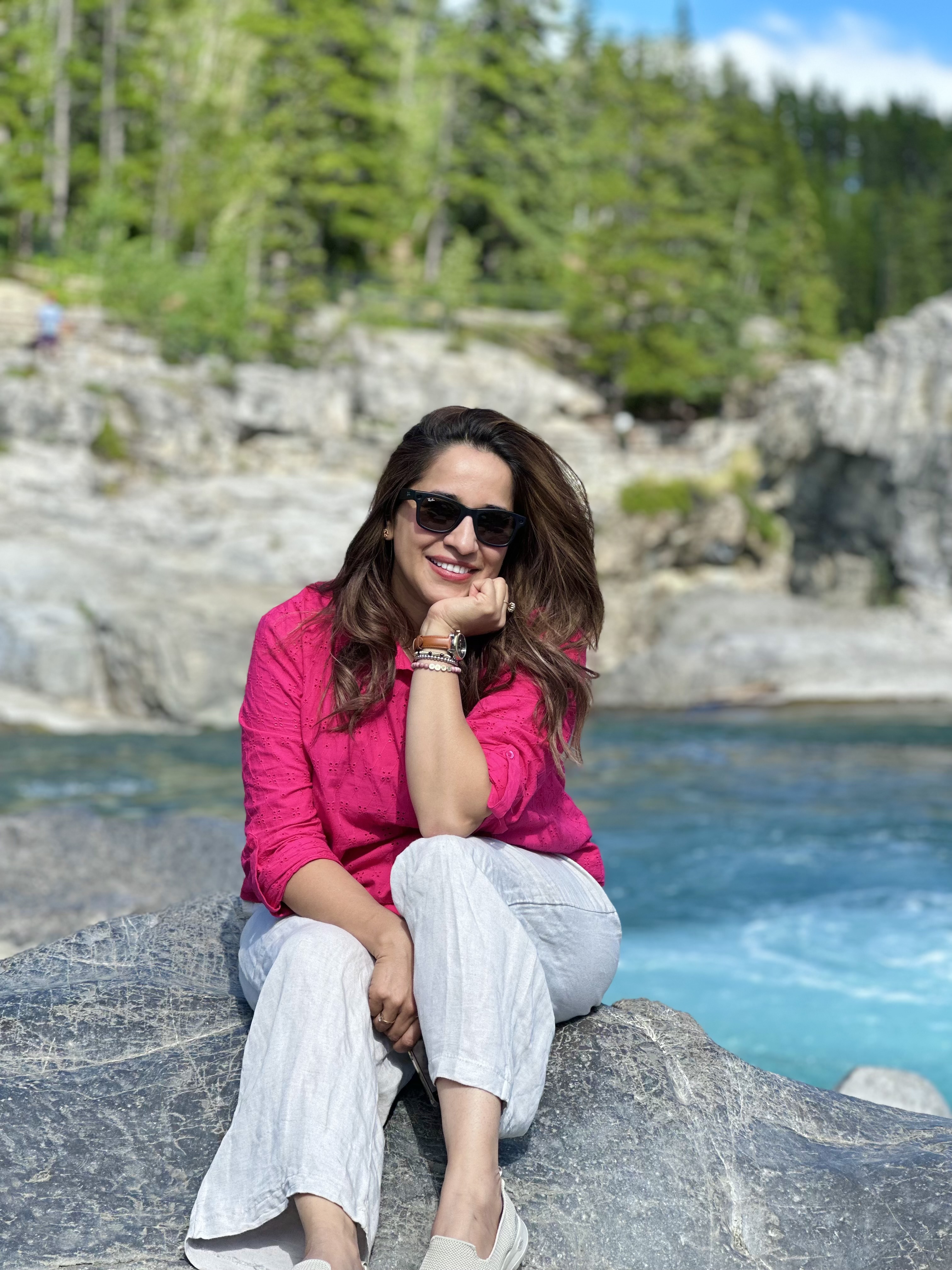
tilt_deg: -0.6
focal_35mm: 77
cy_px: 635
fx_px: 2824
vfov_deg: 25.3
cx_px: 476
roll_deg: +0.1
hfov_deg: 19.1
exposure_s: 1/395
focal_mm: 9
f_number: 2.8
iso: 32
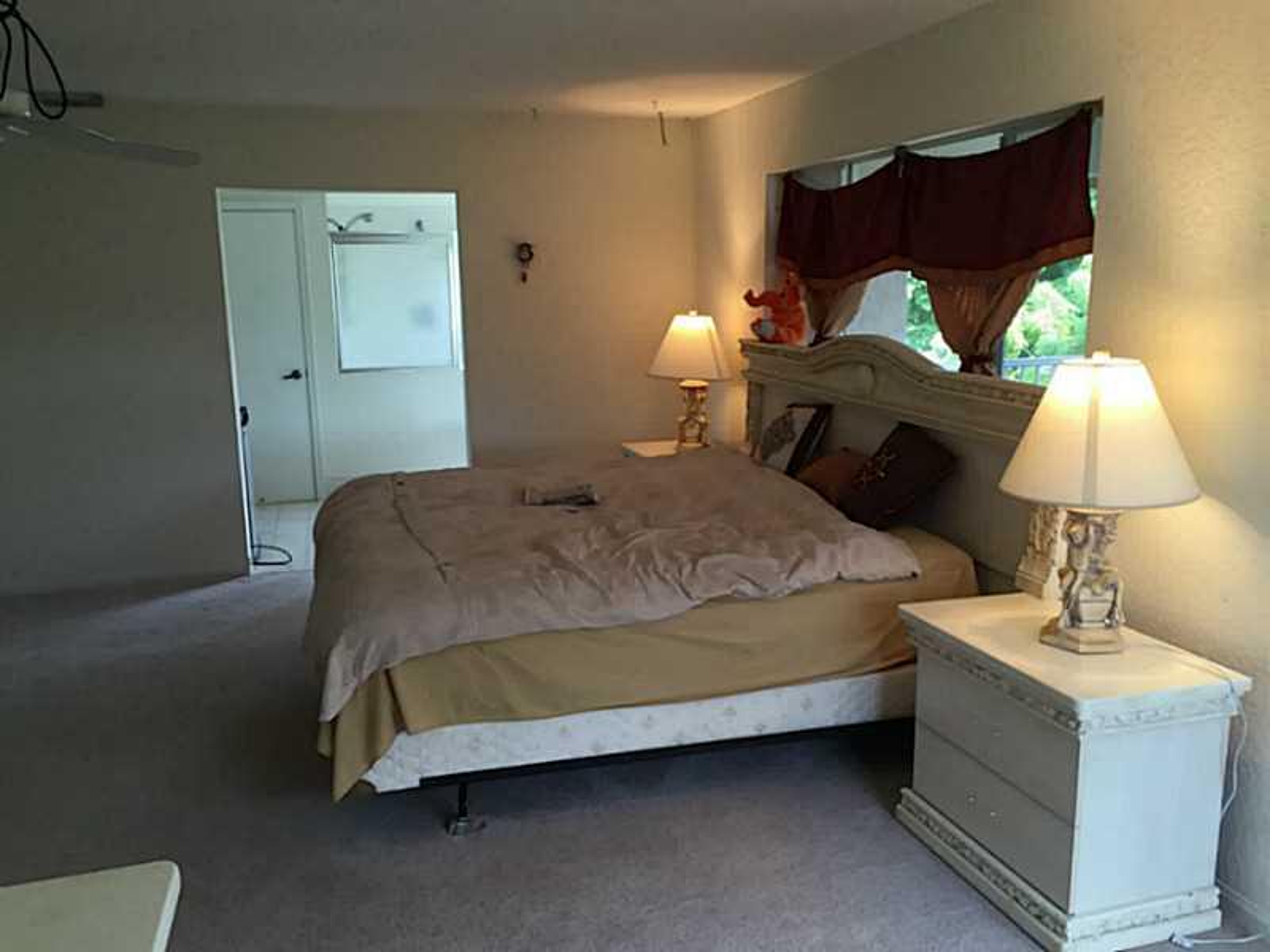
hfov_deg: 61.7
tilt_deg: -10.4
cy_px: 476
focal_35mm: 29
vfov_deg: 48.2
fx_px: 1064
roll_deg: +0.1
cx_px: 635
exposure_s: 1/30
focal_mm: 4.15
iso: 64
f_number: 2.2
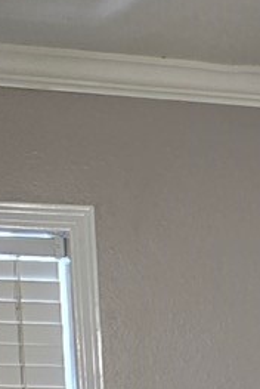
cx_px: 616
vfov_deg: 10.3
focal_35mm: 186
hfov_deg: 7.0
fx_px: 2010
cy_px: 737
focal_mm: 6.3
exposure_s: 1/120
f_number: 1.7
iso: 320
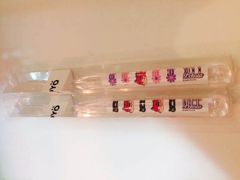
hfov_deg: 61.7
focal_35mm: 29
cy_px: 90
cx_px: 120
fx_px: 201
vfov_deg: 48.2
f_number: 2.2
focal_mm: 4.15
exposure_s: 1/33
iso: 64
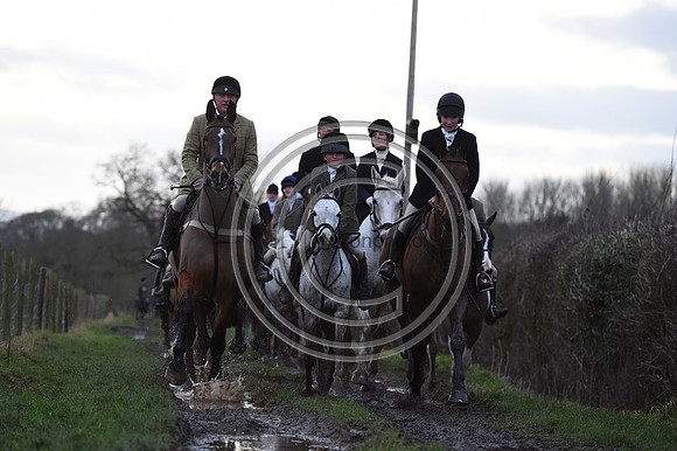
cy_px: 226
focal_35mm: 185
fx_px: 3477
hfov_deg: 11.1
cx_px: 338
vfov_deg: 7.4
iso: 1600
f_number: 5.6
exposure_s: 1/1250
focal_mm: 185
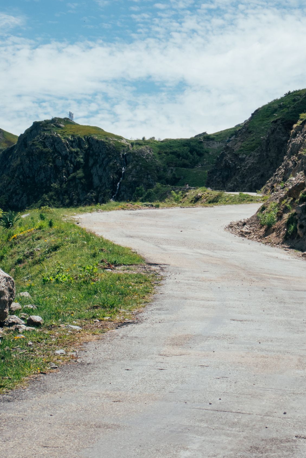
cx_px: 169
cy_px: 229
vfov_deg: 19.5
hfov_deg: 13.0
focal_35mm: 105
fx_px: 1339
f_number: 6.3
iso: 100
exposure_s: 1/400
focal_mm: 18
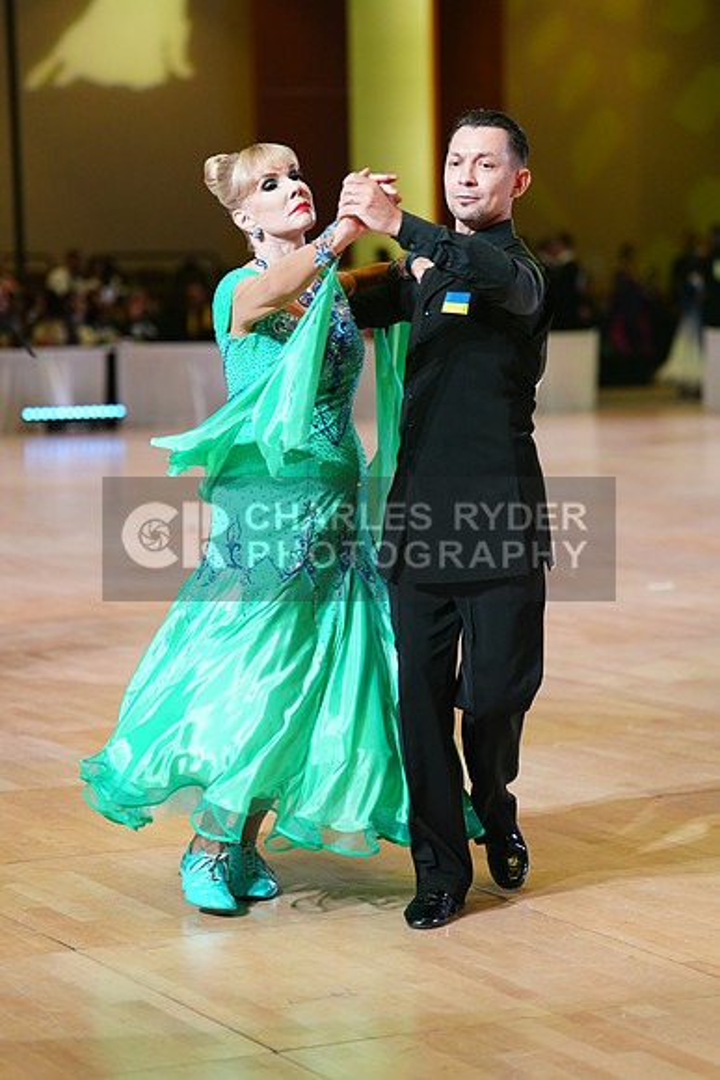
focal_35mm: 105
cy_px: 540
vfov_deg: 19.5
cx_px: 360
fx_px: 3148
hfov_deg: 13.0
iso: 2000
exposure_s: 1/400
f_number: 2.8
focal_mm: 105
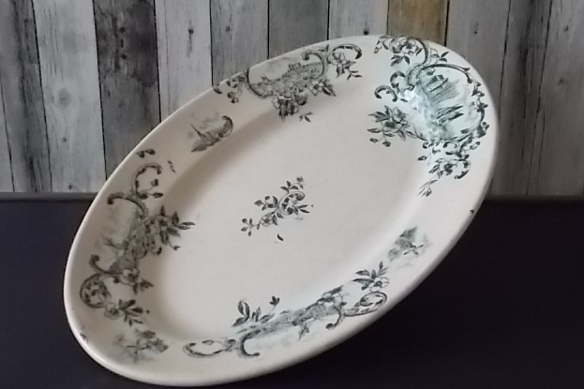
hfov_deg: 41.9
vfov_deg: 28.6
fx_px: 762
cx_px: 294
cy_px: 202
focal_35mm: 47
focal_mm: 7.9
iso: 800
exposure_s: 1/80
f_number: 4.2
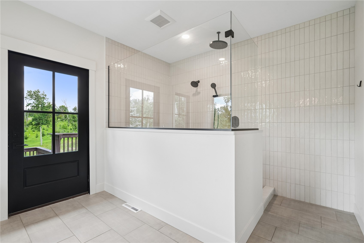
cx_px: 182
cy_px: 122
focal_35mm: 16
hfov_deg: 96.7
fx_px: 162
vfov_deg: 73.7
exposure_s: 1/25
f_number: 10
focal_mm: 16
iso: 400
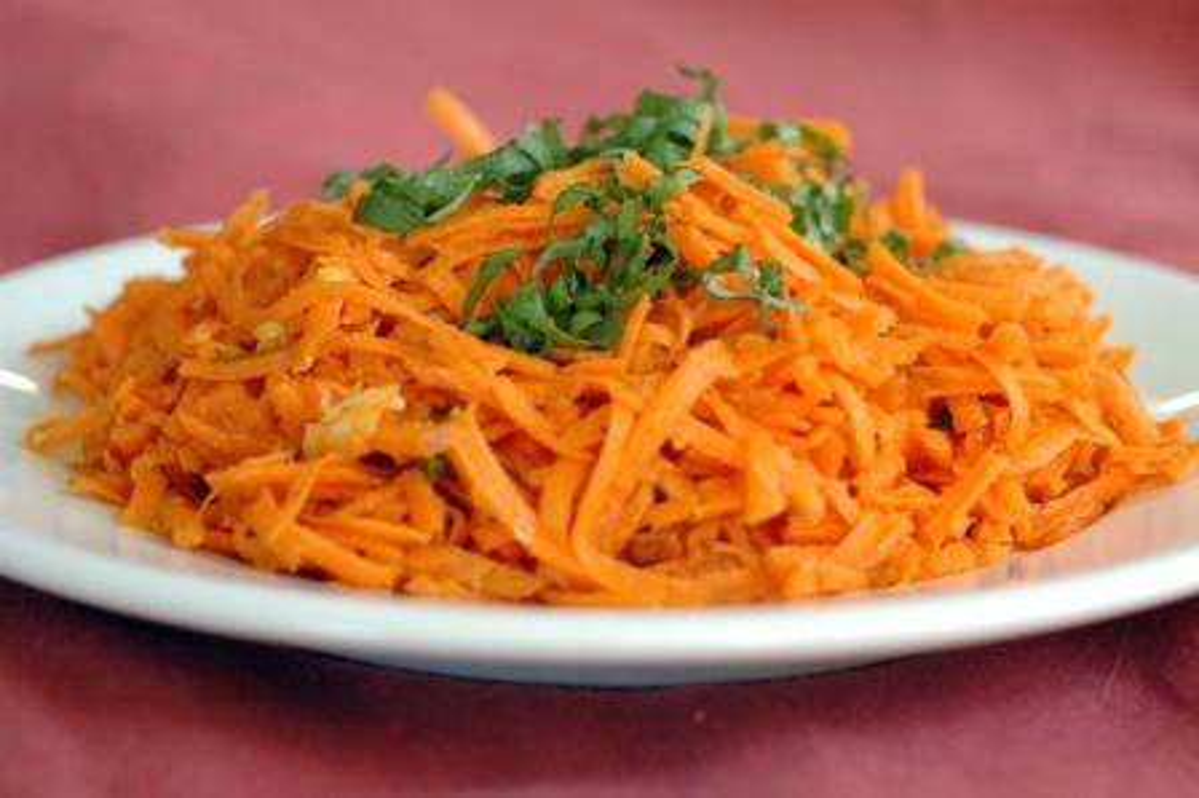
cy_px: 399
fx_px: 2496
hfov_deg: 27.0
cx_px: 600
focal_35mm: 75
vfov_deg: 18.2
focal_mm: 50
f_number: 4
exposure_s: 1/80
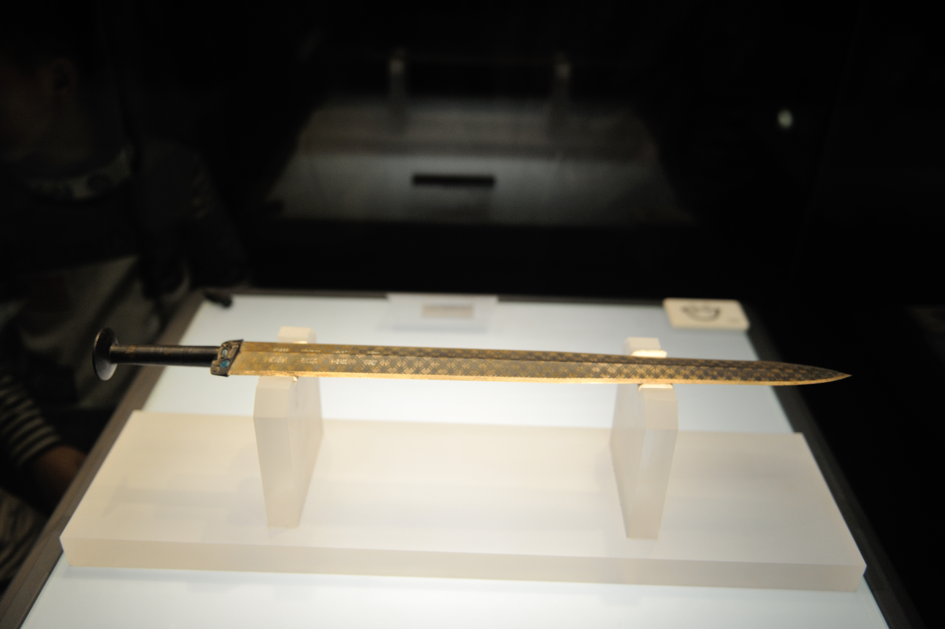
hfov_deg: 58.7
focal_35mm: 32
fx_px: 839
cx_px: 472
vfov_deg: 41.1
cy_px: 314
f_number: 2.8
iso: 1000
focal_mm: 32
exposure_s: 1/250
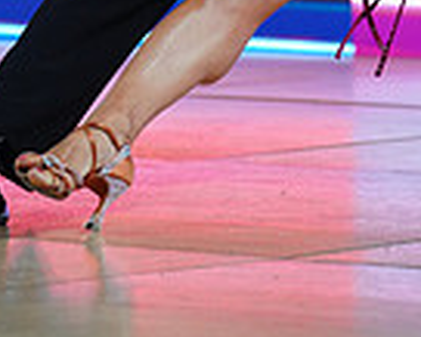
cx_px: 308
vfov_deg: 3.3
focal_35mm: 471
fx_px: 5873
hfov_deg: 4.1
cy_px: -315
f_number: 2.8
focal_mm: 118
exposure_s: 1/500
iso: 1000
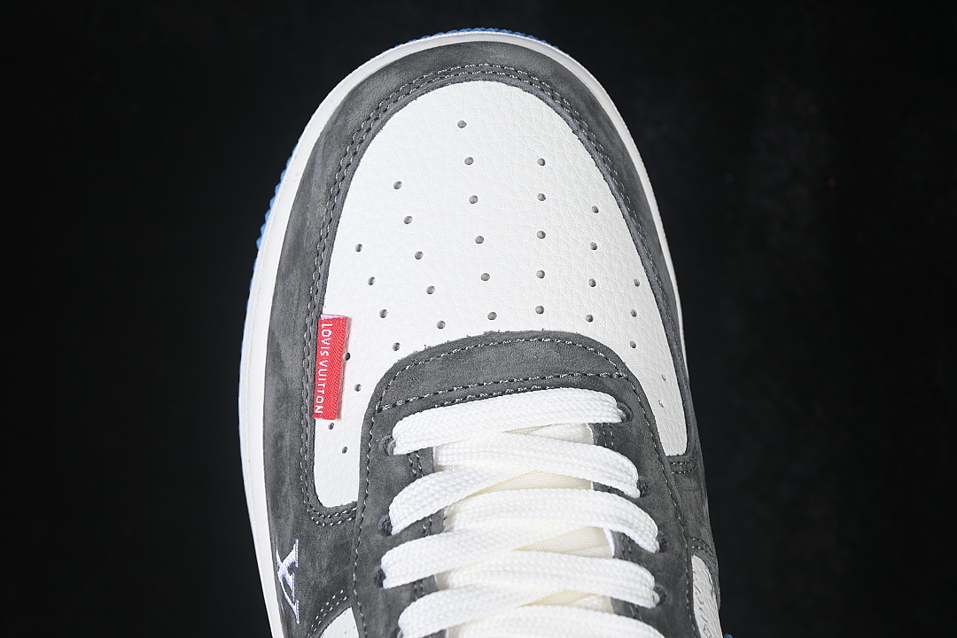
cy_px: 319
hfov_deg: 27.0
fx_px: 1994
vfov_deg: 18.2
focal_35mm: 75
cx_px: 478
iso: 160
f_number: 7.1
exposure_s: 1/80
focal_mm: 50
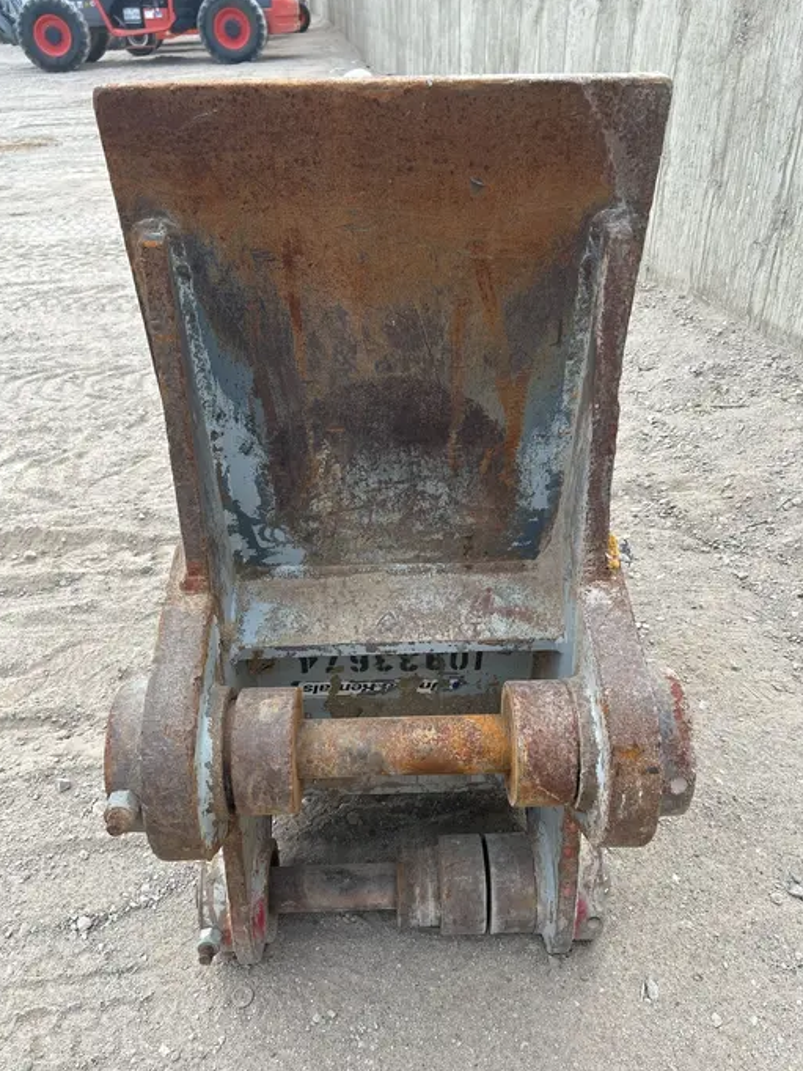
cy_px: 572
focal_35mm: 28
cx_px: 399
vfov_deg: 63.4
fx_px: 866
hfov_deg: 49.8
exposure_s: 1/769
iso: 50
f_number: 1.5
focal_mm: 5.7
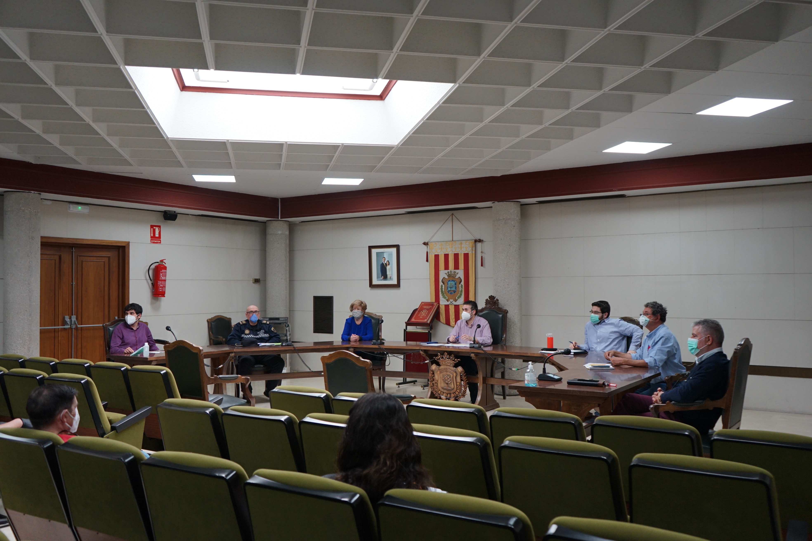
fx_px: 677
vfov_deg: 43.6
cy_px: 270
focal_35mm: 30
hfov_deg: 61.9
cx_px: 406
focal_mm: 30
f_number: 4
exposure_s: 1/160
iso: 1000
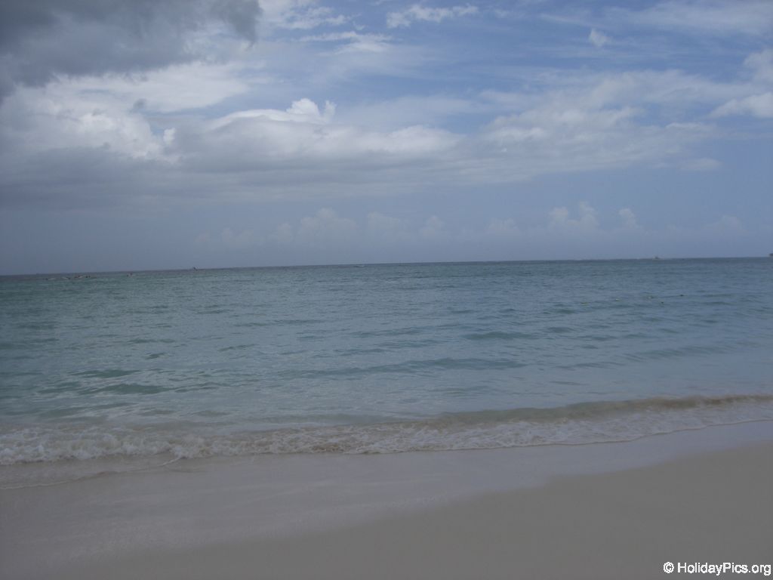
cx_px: 386
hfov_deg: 49.0
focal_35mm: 38
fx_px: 849
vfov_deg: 37.7
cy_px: 290
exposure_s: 1/320
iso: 64
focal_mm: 6.2
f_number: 8
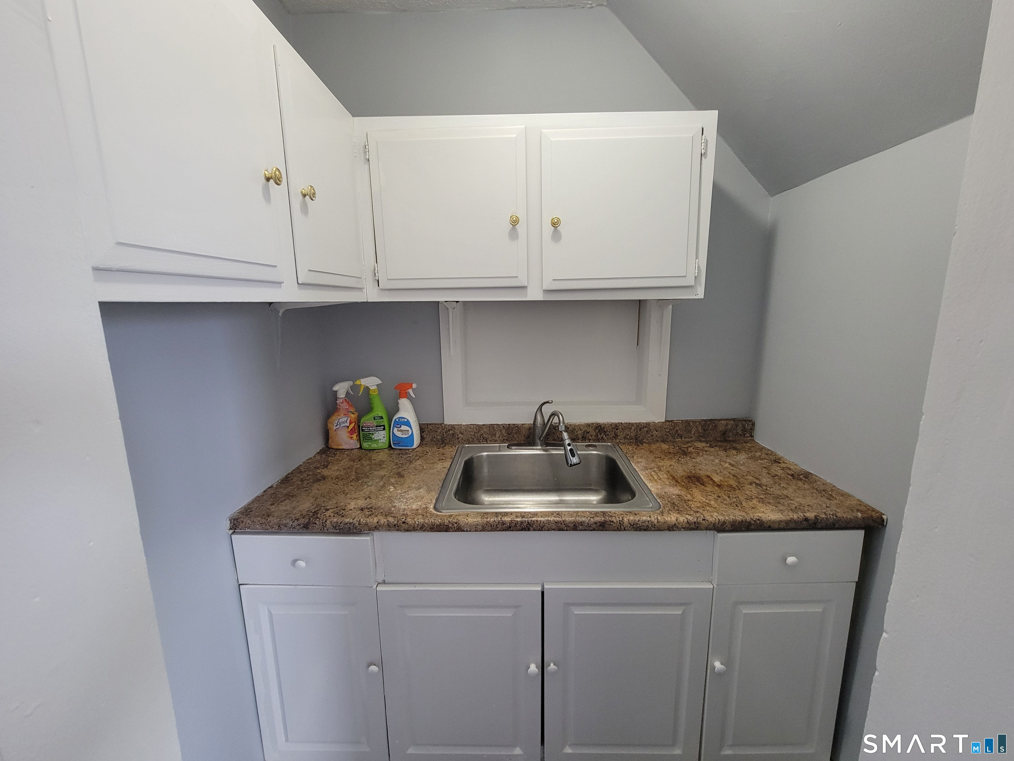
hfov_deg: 106.2
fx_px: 381
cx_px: 507
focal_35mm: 13
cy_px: 380
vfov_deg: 89.9
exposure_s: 1/30
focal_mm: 2.2
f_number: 2.2
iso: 320
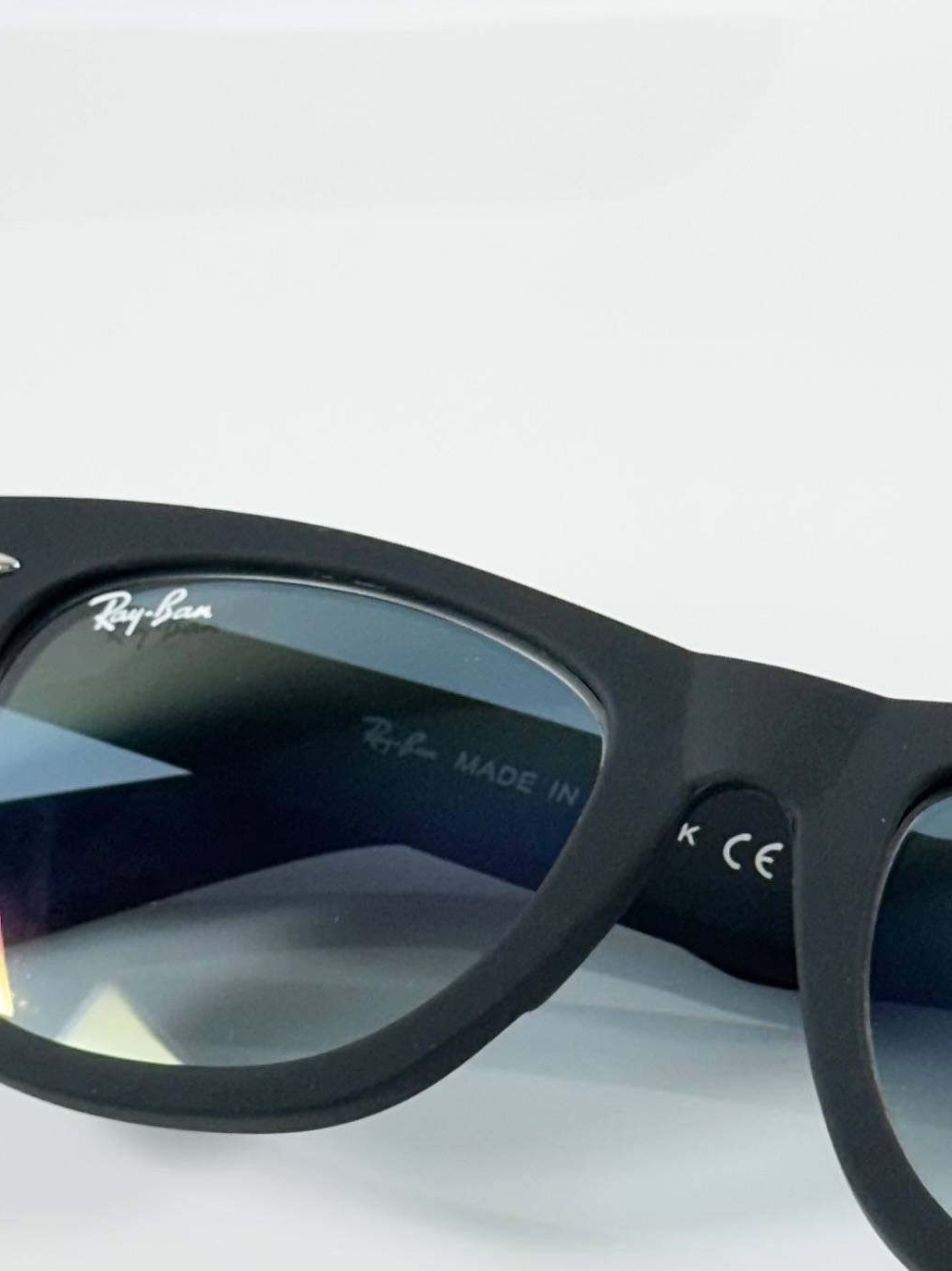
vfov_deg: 14.0
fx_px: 5173
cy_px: 930
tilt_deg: -36.2
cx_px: 678
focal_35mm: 141
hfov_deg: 10.5
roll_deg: +0.8
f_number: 1.78
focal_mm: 6.86
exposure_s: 1/100
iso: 80
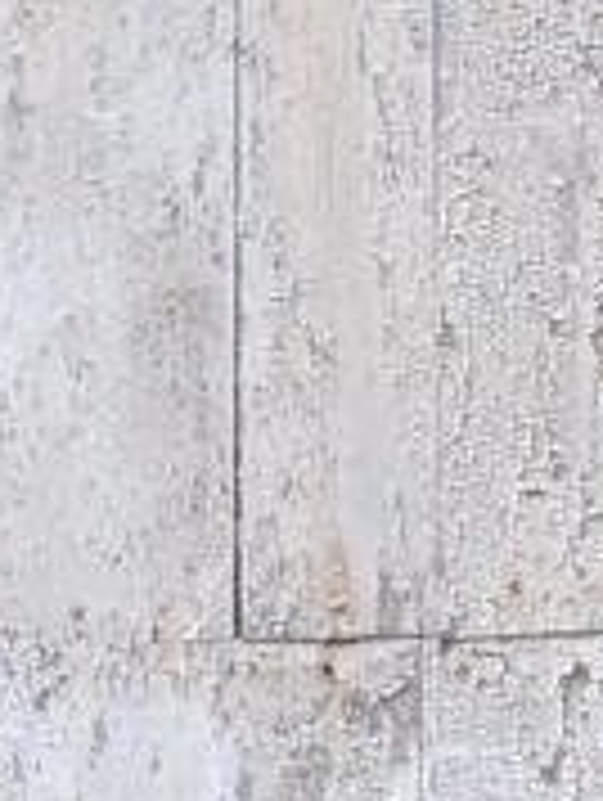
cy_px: 2048
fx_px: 6534
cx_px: -551
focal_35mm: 282
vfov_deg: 6.6
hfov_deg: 5.2
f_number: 1.68
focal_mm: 6.9
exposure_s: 1/699
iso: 733
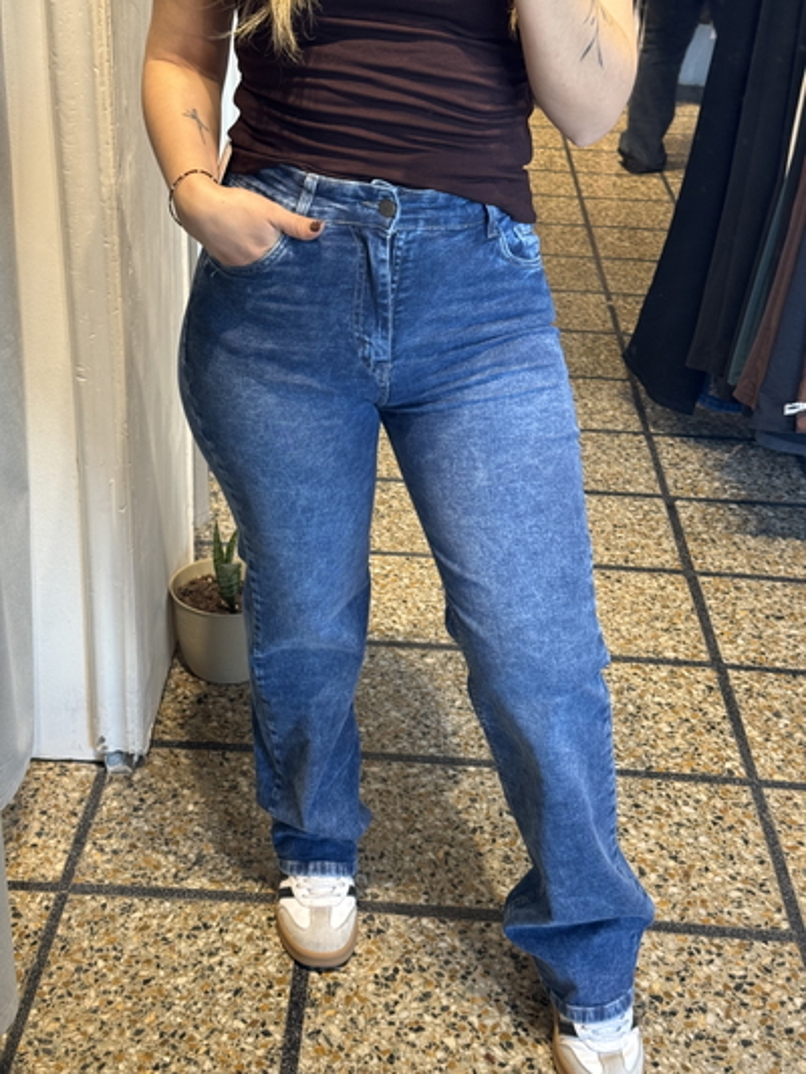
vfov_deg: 39.6
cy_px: 537
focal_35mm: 48
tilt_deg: -27.5
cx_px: 403
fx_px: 1490
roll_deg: -2.8
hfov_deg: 30.3
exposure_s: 1/50
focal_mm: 6.76
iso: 125
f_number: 1.78
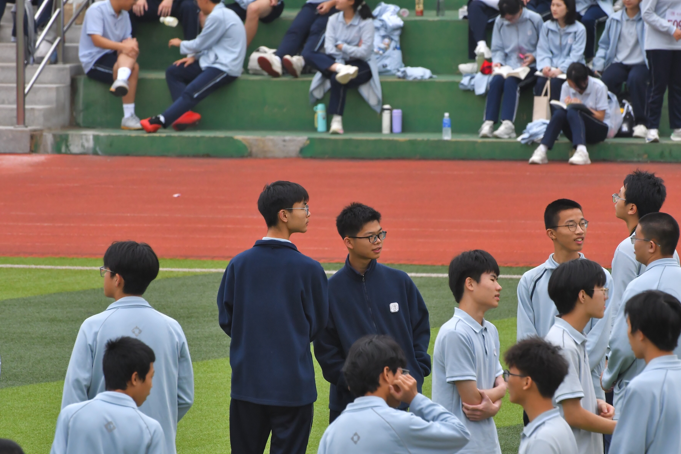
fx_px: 12749
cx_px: 363
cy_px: 229
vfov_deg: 2.0
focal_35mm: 674
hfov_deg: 3.1
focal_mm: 400
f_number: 13
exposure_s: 1/640
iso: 1000
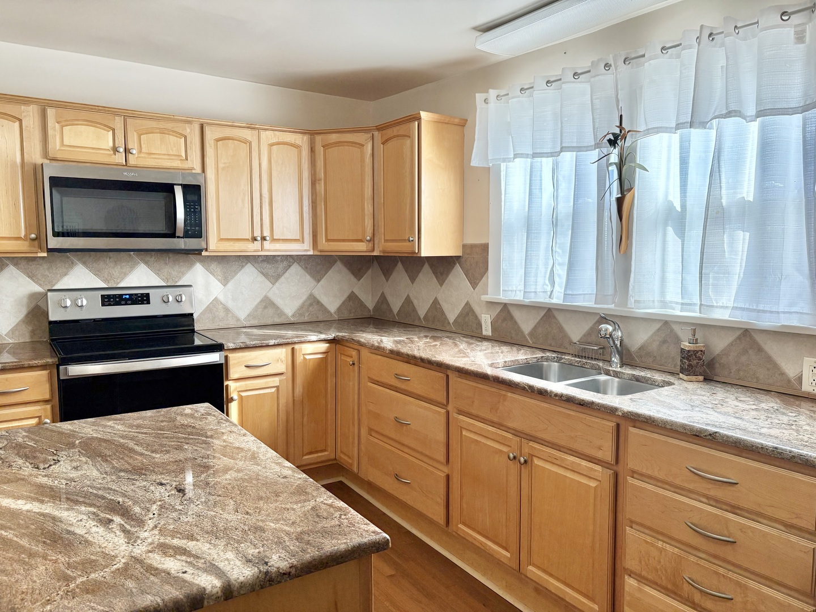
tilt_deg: -5.1
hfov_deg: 67.3
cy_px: 306
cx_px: 408
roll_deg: +0.6
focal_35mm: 26
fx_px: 613
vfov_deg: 53.1
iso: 125
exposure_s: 1/131
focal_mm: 5.96
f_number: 1.6
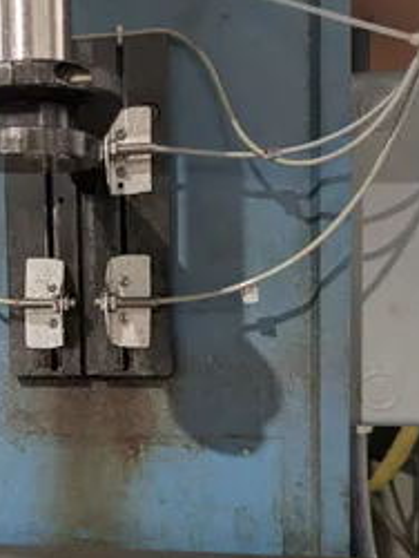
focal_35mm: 40
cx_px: 103
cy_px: 319
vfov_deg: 46.6
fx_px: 644
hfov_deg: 35.2
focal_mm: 5.43
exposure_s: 1/30
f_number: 1.89
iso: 288
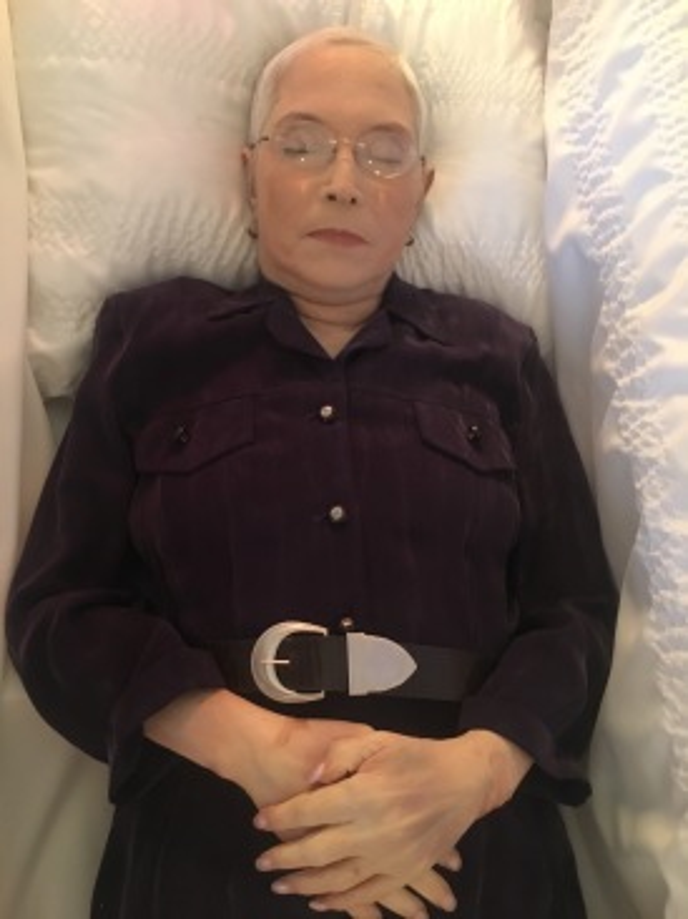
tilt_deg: -70.6
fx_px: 769
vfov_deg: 61.7
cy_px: 460
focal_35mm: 29
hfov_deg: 48.2
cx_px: 344
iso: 400
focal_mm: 4.15
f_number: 2.2
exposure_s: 1/15
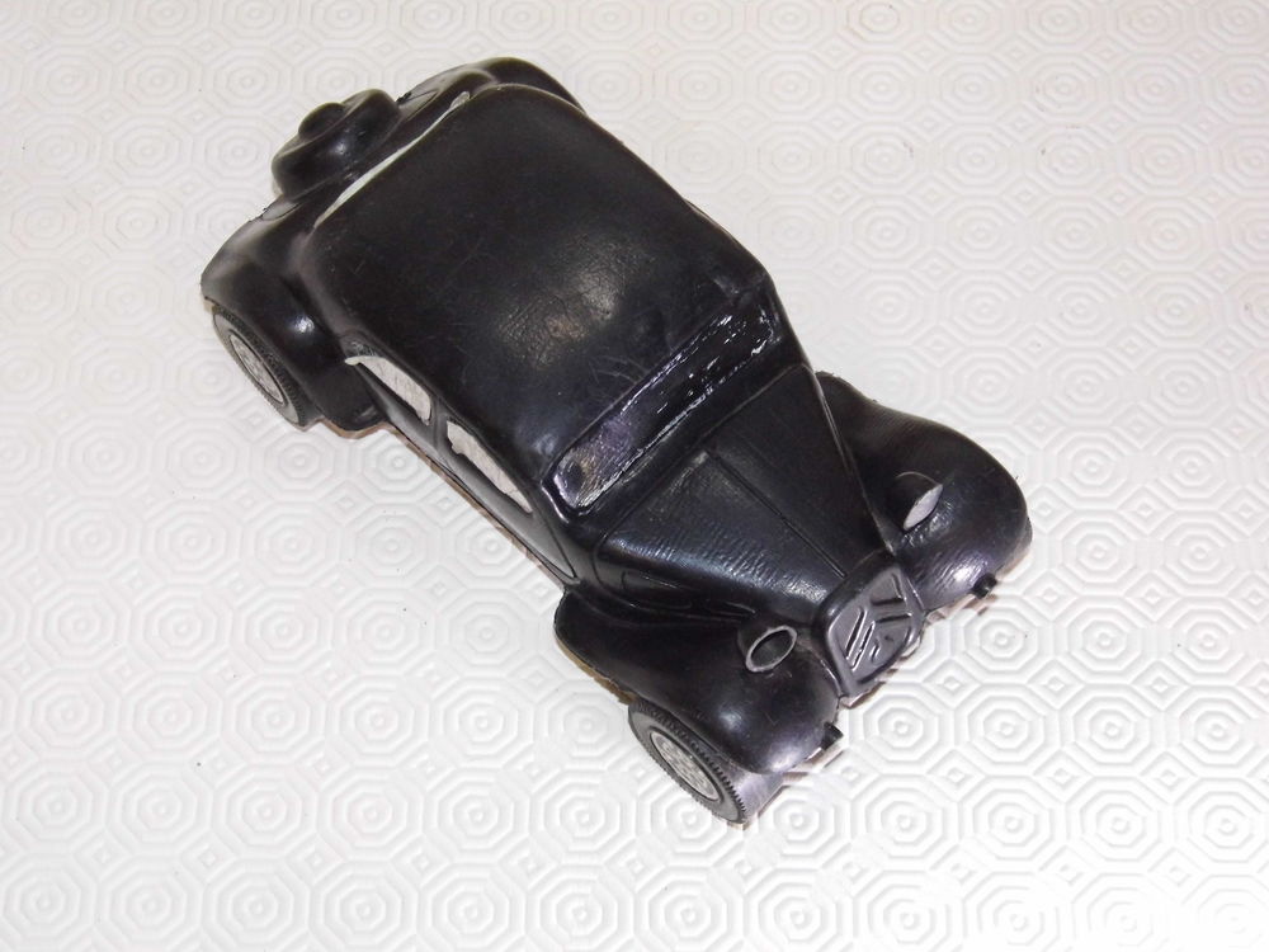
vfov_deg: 25.2
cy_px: 476
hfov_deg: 33.2
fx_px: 2126
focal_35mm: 58
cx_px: 634
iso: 400
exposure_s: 1/60
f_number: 3.9
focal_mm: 10.4
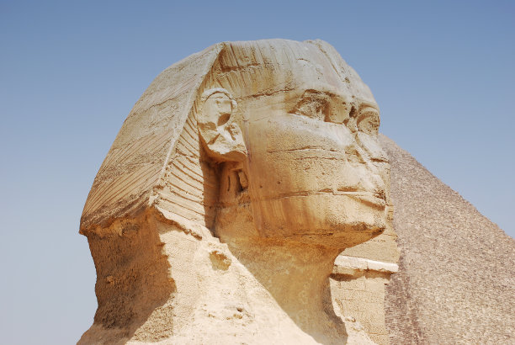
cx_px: 258
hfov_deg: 17.5
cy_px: 172
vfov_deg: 11.8
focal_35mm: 117
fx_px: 1676
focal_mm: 78
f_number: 10
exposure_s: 1/250
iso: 125
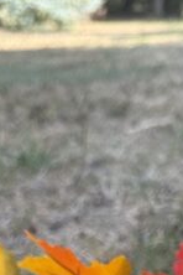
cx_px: 145
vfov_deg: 18.2
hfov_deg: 15.1
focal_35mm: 90
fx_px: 686
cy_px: 486
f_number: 1.78
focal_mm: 6.76
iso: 80
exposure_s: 1/567
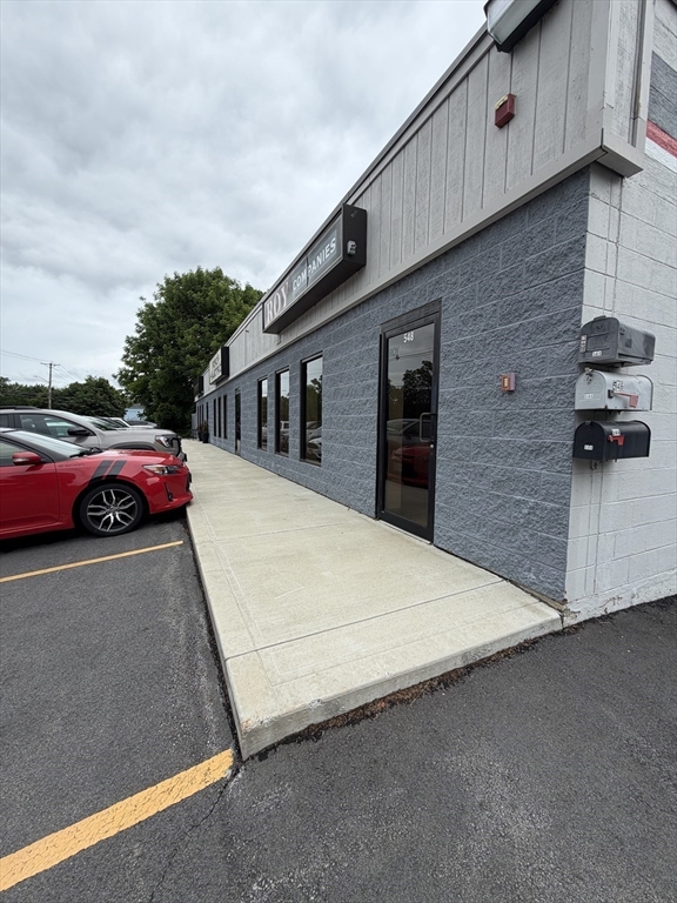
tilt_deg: -2.5
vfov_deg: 102.1
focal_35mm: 14
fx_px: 365
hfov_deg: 85.7
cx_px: 338
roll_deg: -0.4
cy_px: 452
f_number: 2.2
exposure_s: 1/770
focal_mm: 2.22
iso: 20
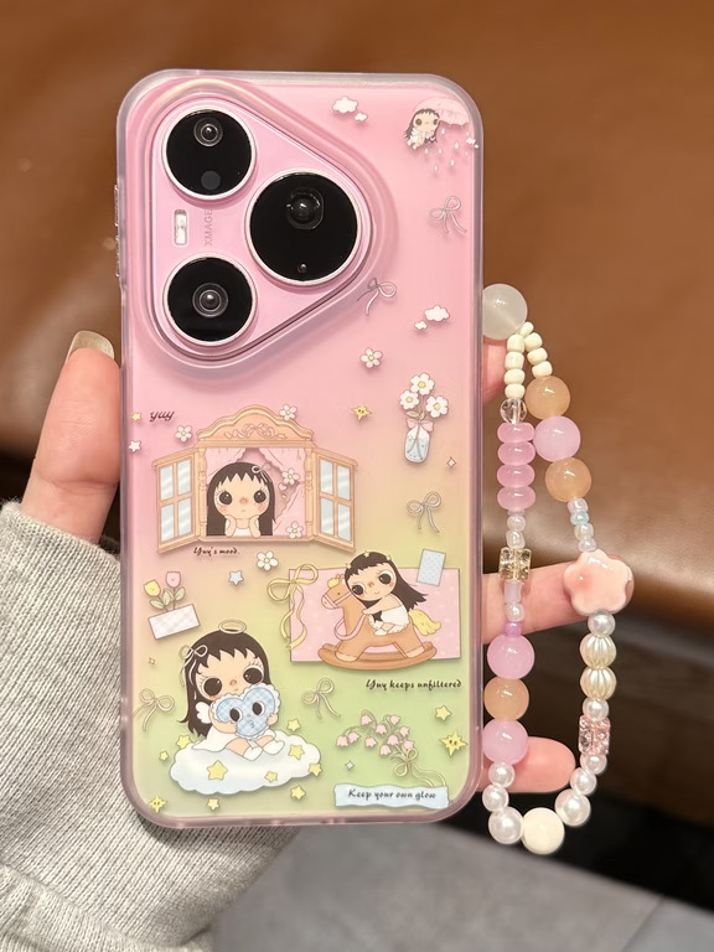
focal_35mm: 24
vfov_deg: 71.6
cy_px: 476
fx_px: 660
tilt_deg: -49.1
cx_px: 357
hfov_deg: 56.8
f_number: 1.78
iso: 200
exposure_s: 1/100
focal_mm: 6.76
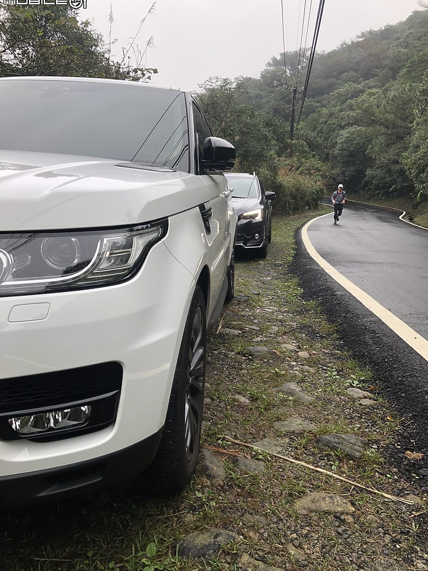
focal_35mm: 29
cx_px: 220
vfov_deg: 61.7
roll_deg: -3.5
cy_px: 286
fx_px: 478
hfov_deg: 48.2
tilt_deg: -15.9
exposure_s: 1/254
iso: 20
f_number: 1.8
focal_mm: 3.99
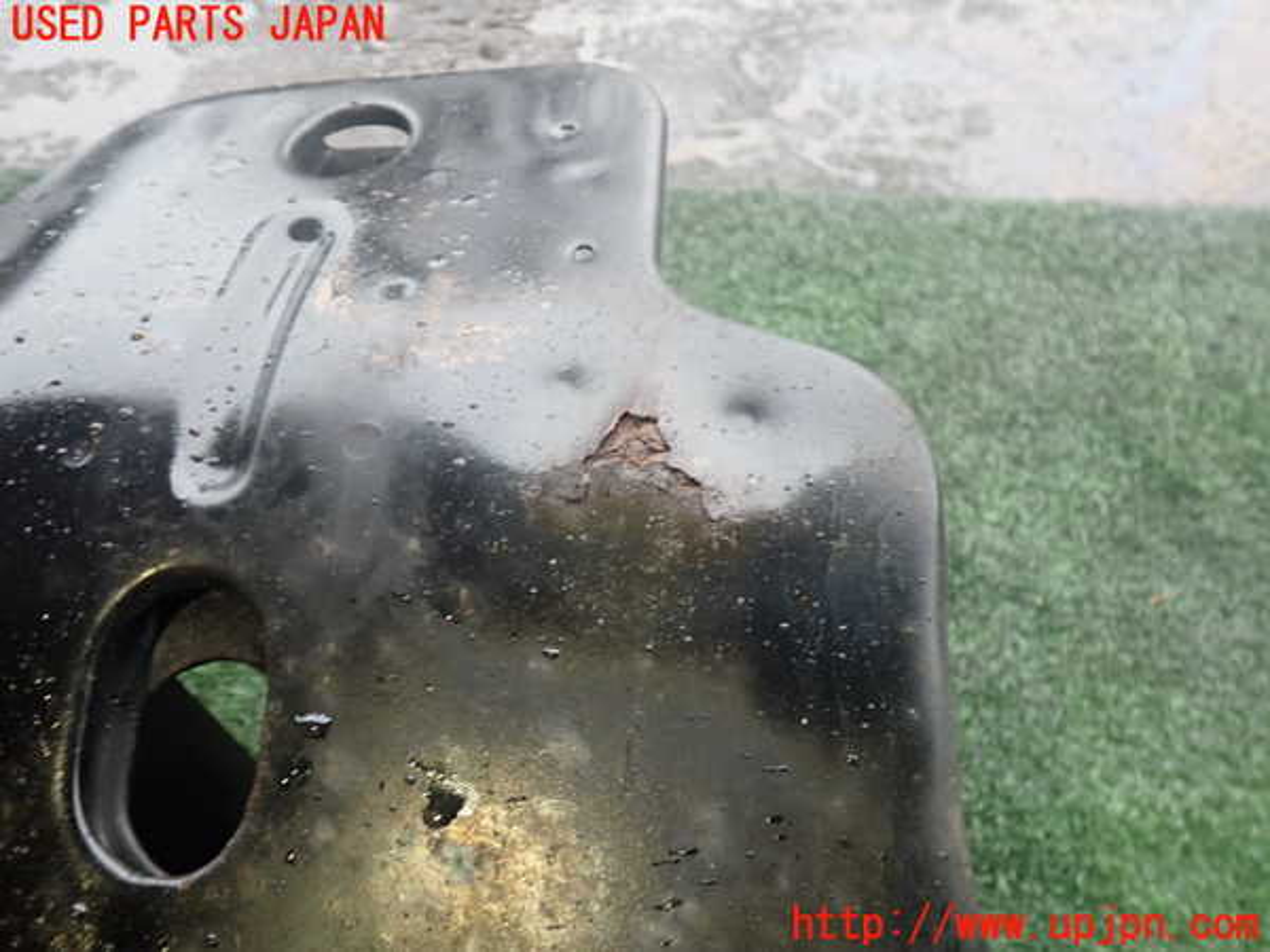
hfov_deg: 60.0
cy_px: 476
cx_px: 635
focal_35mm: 30
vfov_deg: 46.8
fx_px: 1101
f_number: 2.3
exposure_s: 1/30
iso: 200
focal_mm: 5.4
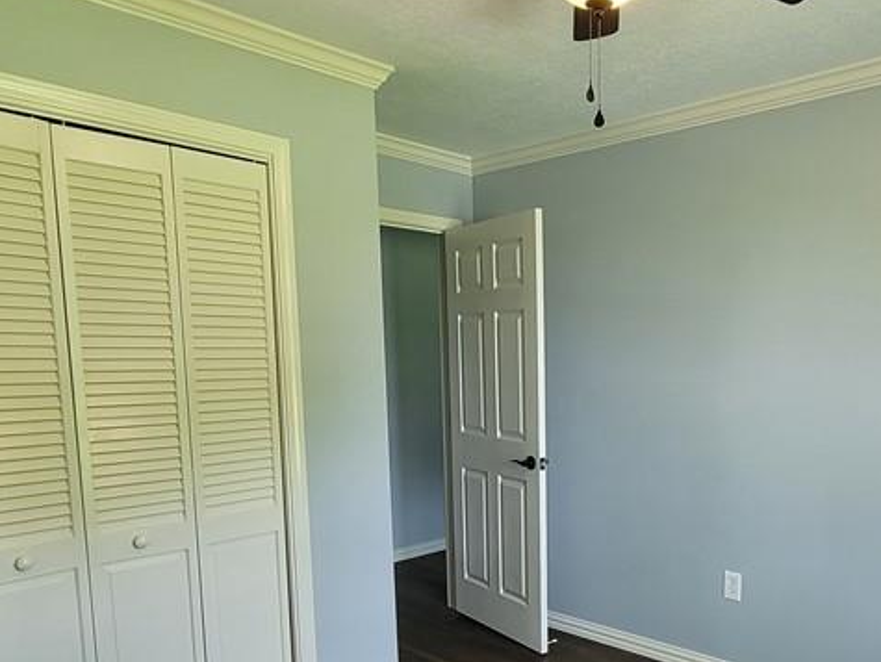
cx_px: 577
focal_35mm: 28
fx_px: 713
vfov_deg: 48.7
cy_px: 456
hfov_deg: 62.1
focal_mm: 2.2
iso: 160
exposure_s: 1/59
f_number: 2.2
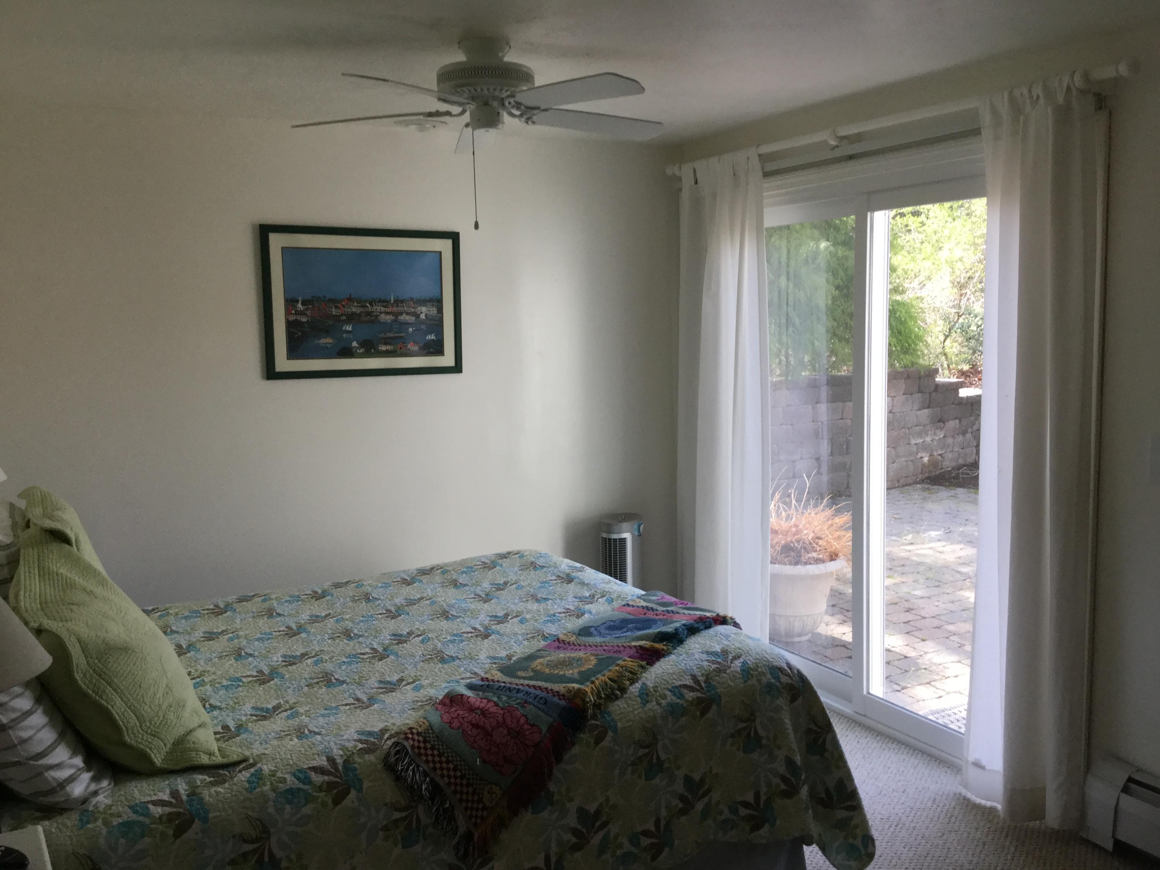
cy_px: 435
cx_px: 580
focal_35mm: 31
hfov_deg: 58.4
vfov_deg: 45.4
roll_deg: +2.7
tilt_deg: -4.1
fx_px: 1039
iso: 25
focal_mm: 3.3
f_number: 2.4
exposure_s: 1/40
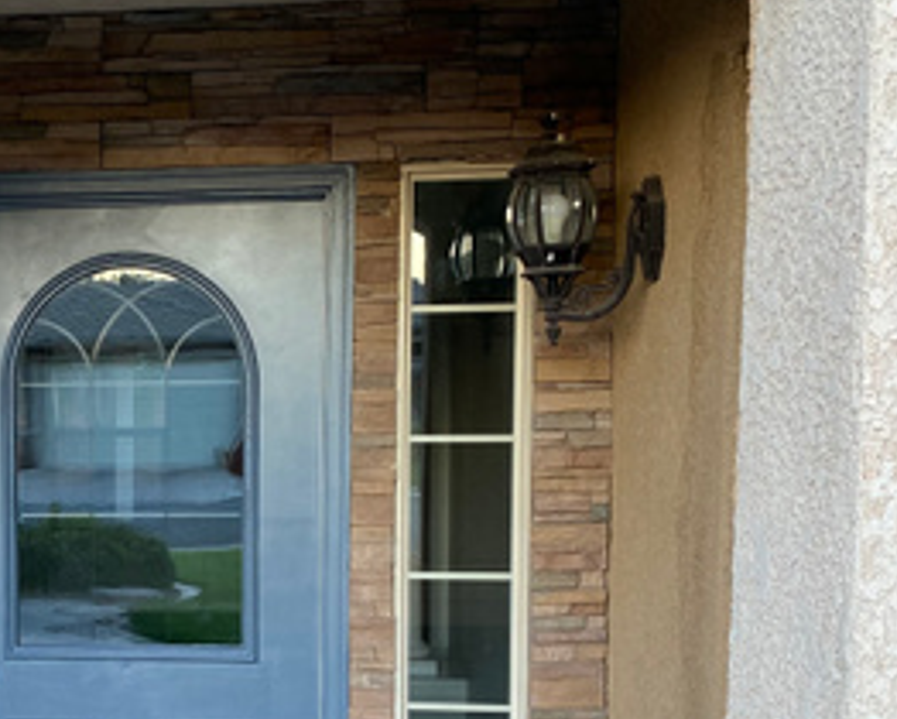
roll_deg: -0.1
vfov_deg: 24.3
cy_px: 551
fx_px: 1647
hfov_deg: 28.9
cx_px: 38
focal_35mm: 62
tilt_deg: -3.8
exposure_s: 1/106
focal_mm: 4.25
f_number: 1.8
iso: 125
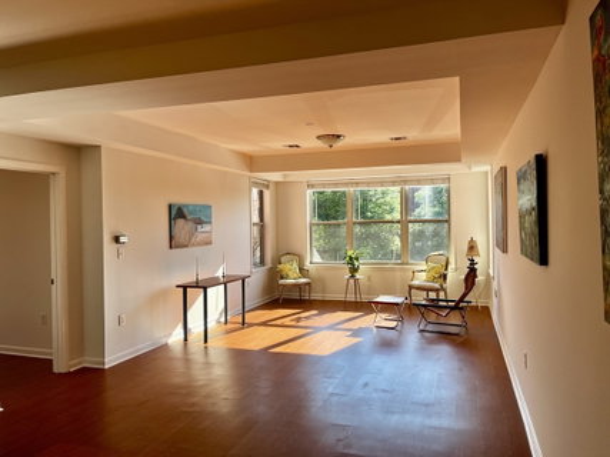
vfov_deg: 53.0
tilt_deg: -0.6
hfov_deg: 67.3
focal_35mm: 26
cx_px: 305
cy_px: 228
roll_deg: +0.9
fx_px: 458
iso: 50
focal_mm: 5.1
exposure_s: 1/343
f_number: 1.6
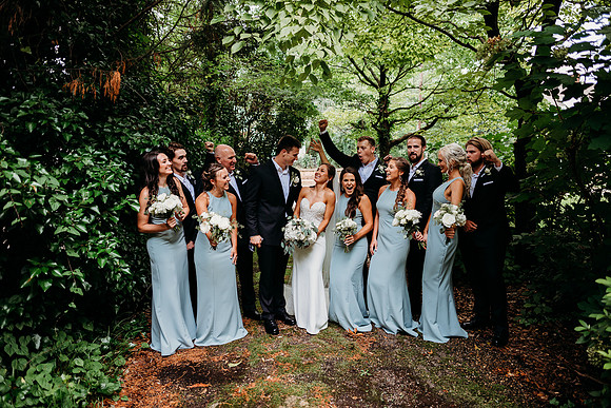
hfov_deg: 73.7
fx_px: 407
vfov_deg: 53.2
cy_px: 204
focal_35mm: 24
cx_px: 306
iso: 250
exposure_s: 1/250
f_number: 2.5
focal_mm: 24
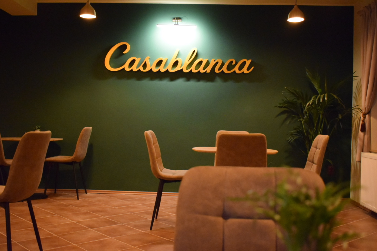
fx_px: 408
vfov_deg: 34.2
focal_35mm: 39
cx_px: 188
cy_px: 126
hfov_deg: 49.6
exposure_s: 1/40
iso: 6400
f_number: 4
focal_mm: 26
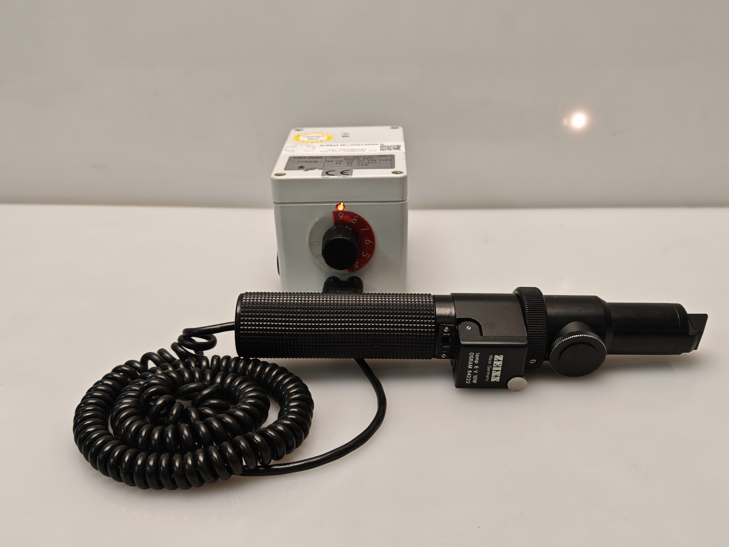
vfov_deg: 41.8
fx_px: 716
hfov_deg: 54.0
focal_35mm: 34
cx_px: 364
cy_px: 274
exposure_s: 1/100
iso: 125
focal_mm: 6.83
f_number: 2
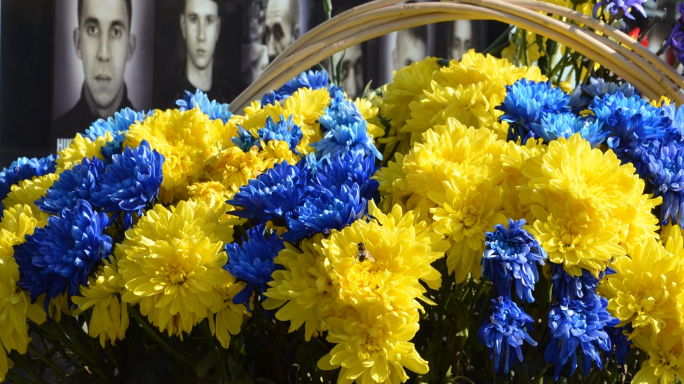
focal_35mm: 119
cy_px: 166
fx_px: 2149
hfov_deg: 18.1
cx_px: 342
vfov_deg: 10.2
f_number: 14
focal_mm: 75
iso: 1000
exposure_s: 1/800
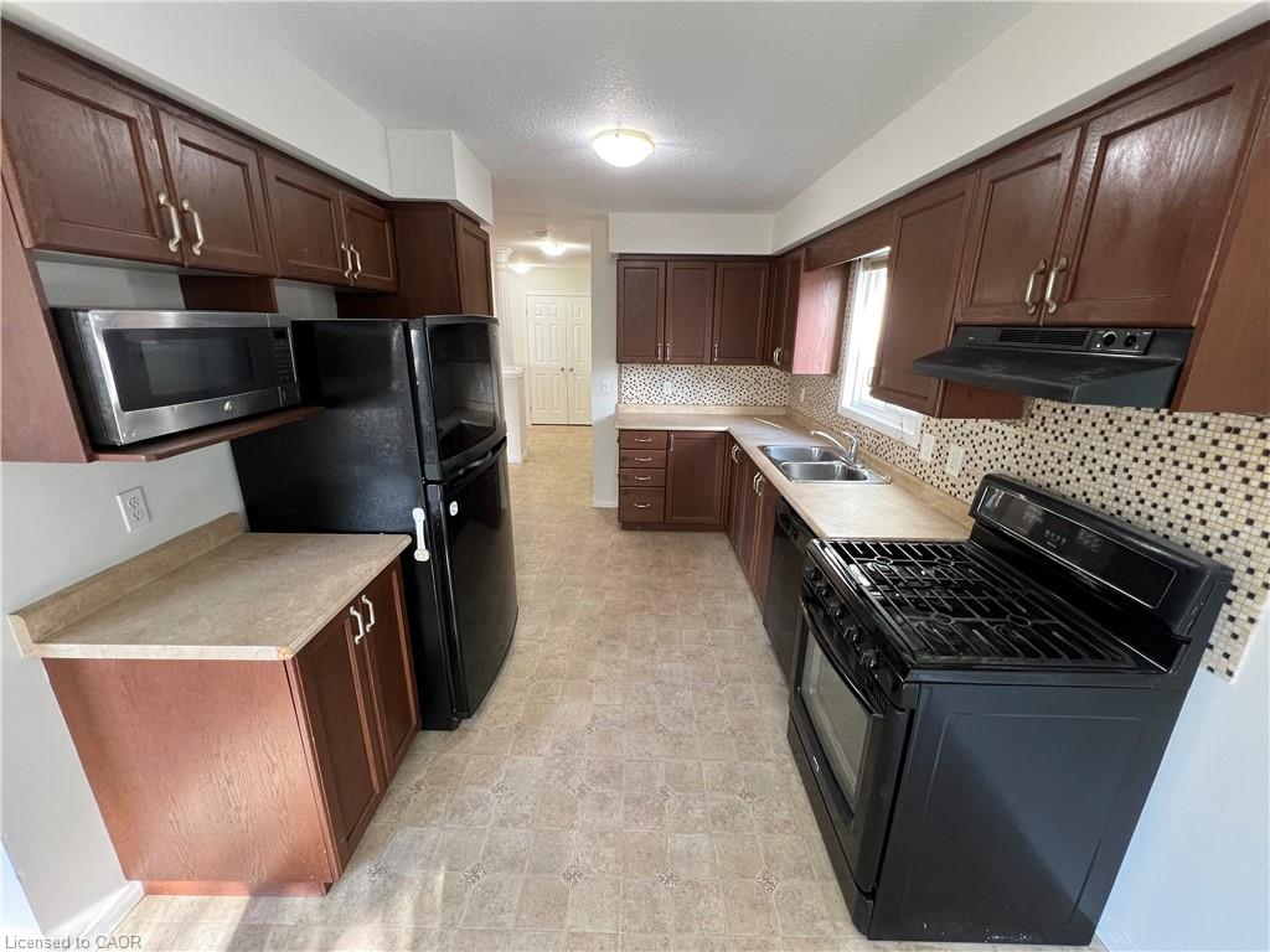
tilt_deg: -16.4
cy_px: 476
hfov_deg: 106.2
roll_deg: -0.8
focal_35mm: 13
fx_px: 477
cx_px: 635
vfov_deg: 89.9
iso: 250
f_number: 1.8
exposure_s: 1/84
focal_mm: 1.57
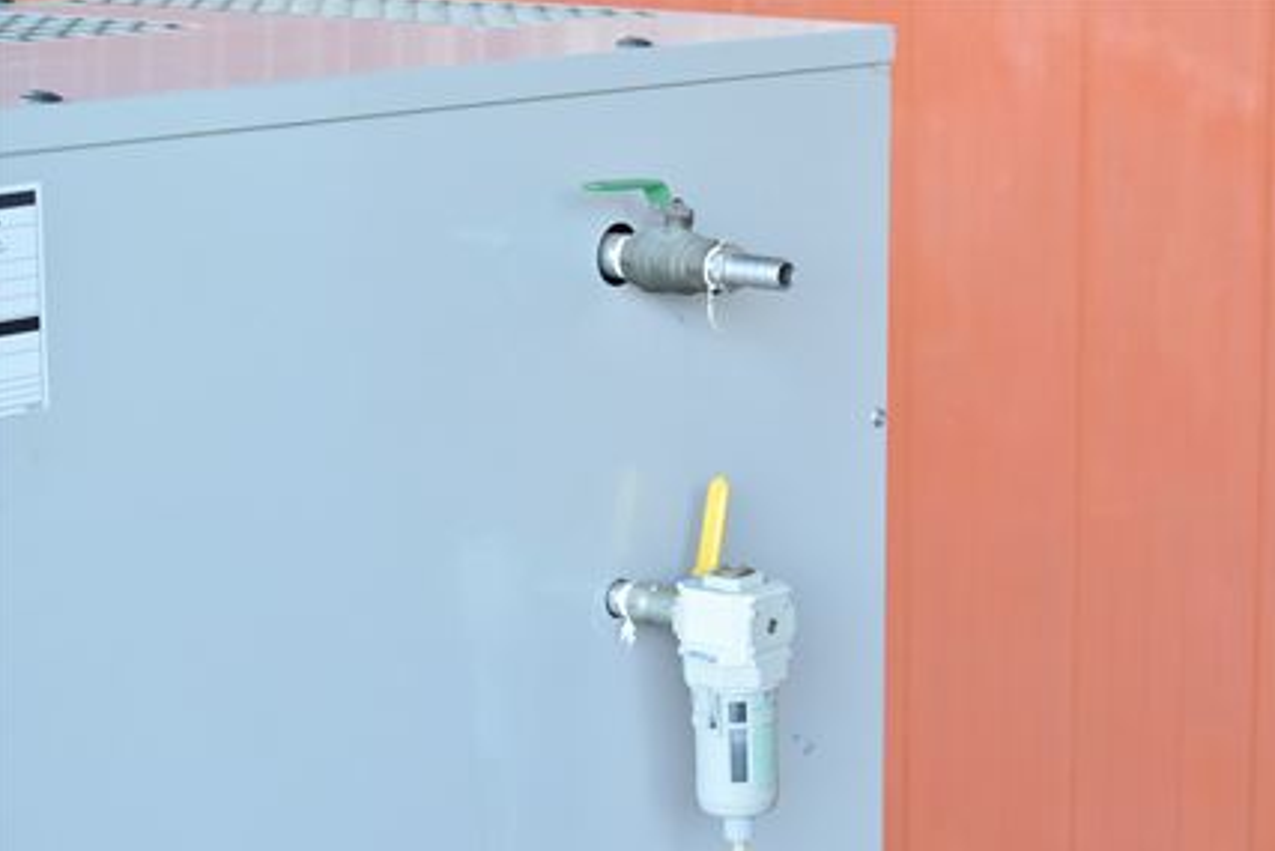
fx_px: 3422
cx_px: 738
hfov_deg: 21.1
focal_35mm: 97
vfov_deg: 14.2
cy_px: 493
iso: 1250
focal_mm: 55
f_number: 6.3
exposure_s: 1/40
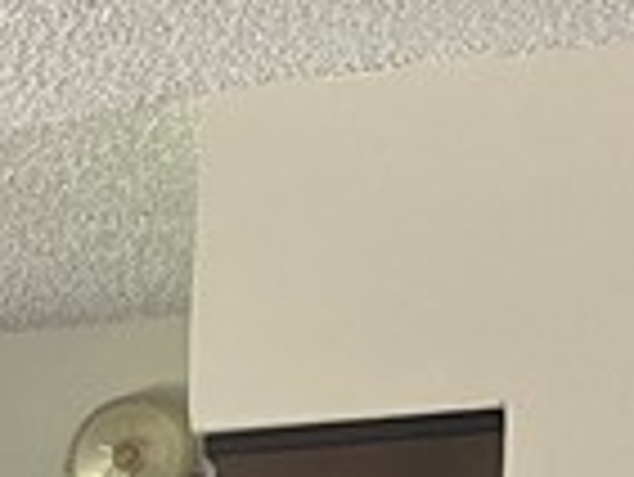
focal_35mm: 189
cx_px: -1048
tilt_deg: -7.8
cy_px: 1454
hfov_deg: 9.1
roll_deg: +1.5
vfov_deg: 7.0
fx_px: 3465
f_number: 1.6
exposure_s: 1/60
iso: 100
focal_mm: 5.1
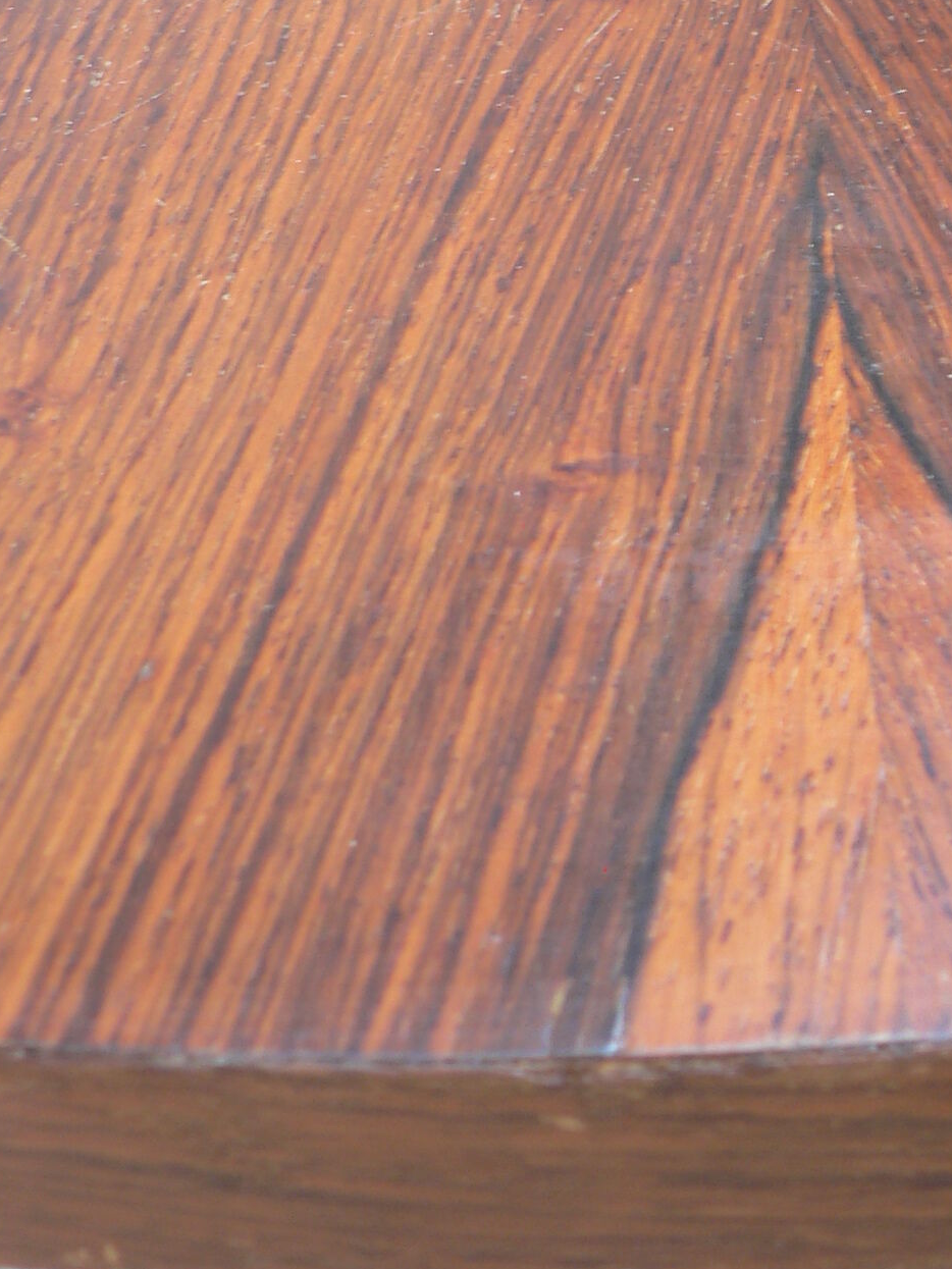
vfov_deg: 25.2
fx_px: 2713
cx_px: 843
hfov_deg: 19.6
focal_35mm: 74
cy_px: 29
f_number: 2.8
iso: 80
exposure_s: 1/30
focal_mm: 6
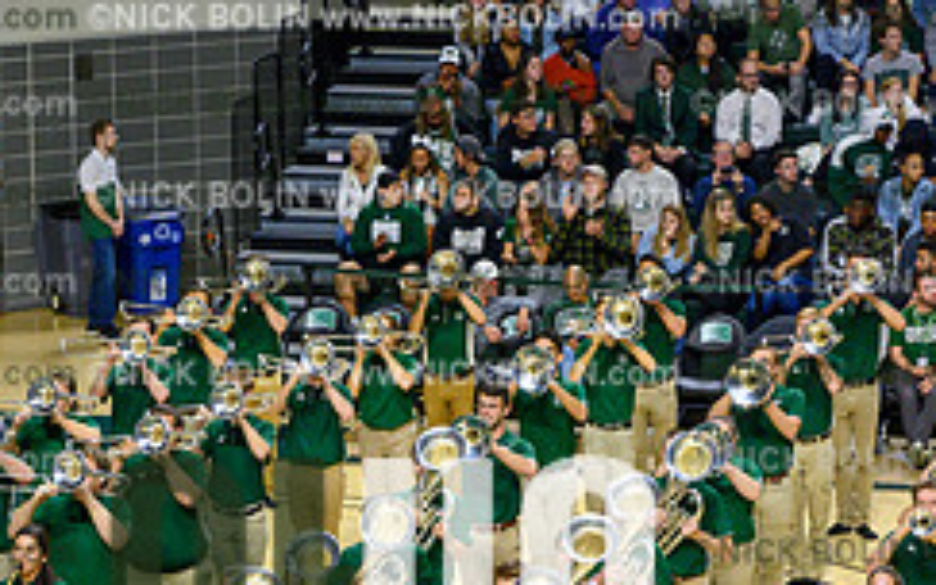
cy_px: 641
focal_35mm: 170
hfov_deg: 12.3
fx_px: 4338
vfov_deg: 7.7
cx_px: 381
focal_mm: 70
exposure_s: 1/500
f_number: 4.5
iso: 3200
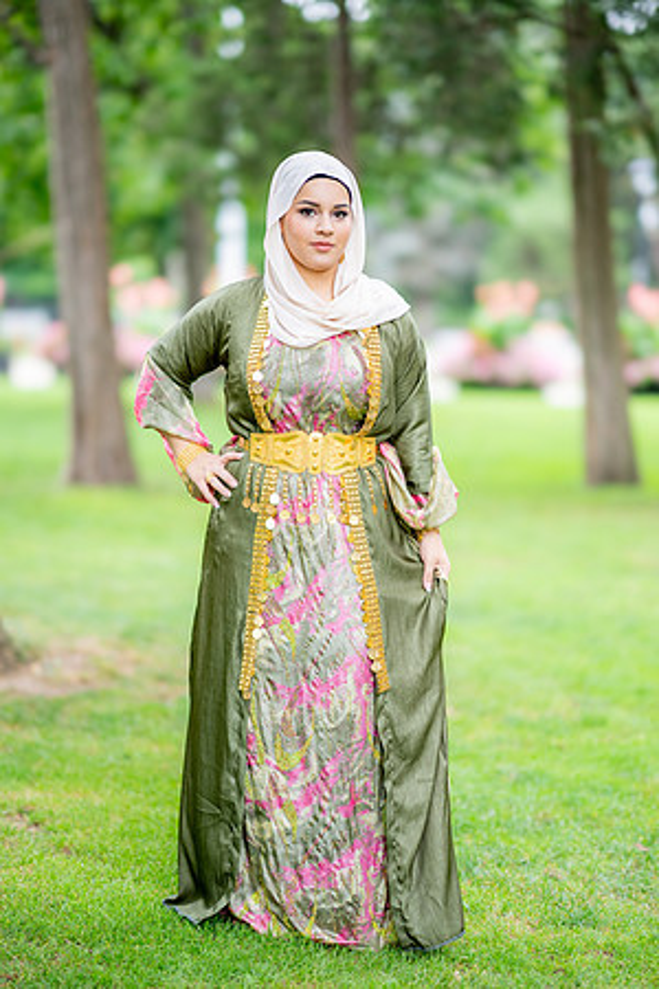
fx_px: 2334
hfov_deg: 16.1
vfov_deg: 23.9
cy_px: 494
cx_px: 330
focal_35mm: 85
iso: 100
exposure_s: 1/640
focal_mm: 85
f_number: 1.4
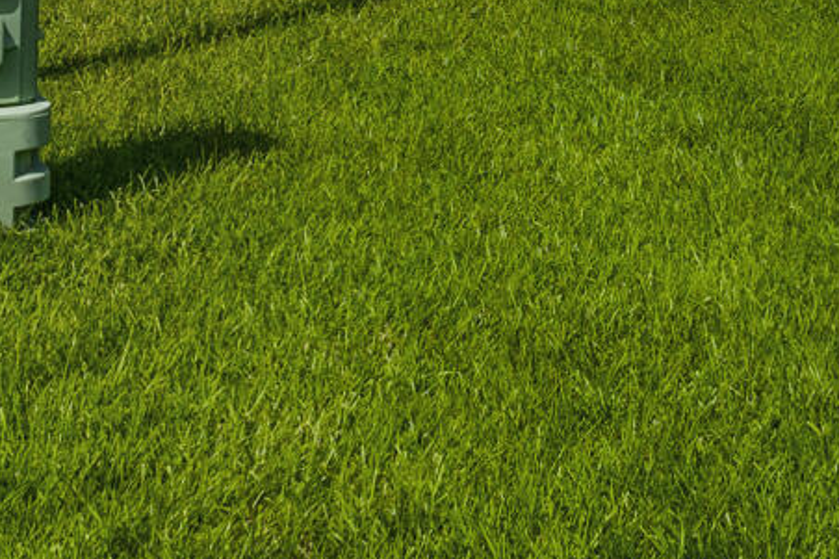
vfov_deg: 13.5
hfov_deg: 19.0
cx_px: 1284
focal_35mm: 93
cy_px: -364
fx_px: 2167
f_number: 9
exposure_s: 1/640
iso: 320
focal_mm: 14
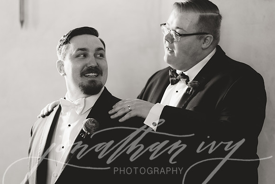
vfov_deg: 16.1
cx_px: 138
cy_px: 92
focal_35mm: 85
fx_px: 649
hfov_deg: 23.9
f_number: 2.2
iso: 800
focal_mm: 85
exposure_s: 1/60
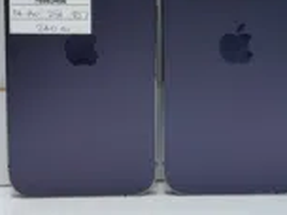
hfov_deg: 15.5
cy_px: -9
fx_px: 1045
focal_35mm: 126
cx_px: 244
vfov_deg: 11.6
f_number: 1.78
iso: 64
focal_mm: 6.76
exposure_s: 1/296
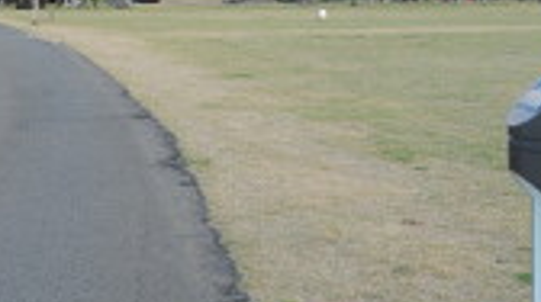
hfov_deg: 29.8
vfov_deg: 17.0
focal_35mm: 70
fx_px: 1003
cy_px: 59
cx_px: 145
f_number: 3.5
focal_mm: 28
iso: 100
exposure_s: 1/160
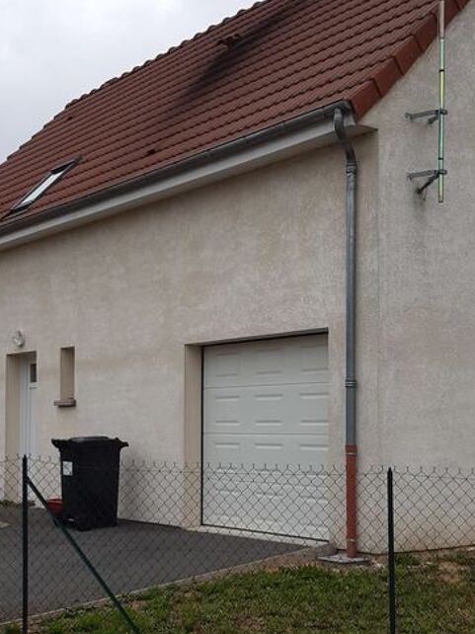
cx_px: 288
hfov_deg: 27.0
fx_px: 989
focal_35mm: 54
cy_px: 385
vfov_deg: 35.4
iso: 40
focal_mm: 3.92
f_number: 1.7
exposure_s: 1/662
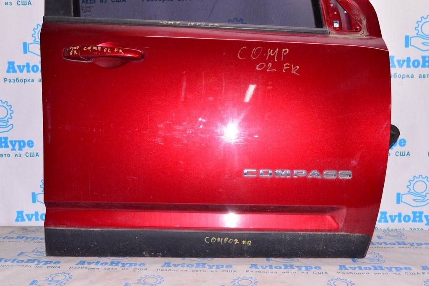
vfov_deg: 33.0
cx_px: 214
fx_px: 482
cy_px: 143
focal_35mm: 40
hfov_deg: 48.0
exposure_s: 1/160
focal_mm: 27
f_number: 8
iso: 1600
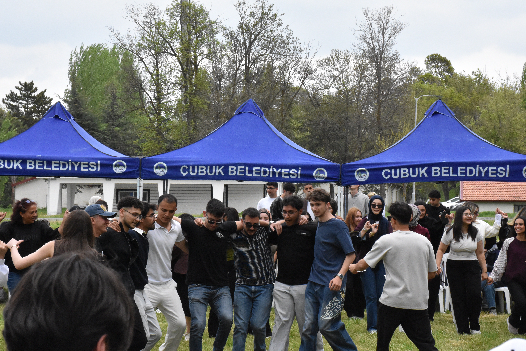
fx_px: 1709
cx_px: 246
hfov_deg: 17.5
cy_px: 176
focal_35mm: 117
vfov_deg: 11.7
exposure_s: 1/1250
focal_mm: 70
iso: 4000
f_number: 18
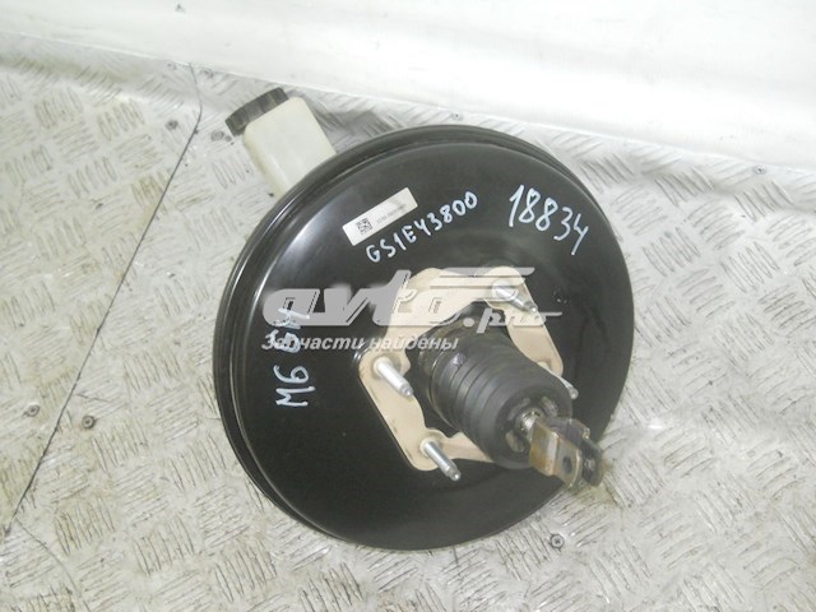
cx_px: 408
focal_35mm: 41
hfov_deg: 45.8
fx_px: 966
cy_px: 306
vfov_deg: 35.1
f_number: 3.1
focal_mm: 6.72
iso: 400
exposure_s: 1/30
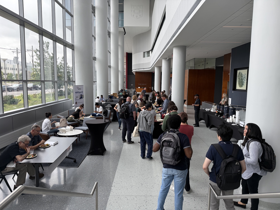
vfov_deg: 56.8
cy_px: 105
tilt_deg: -5.8
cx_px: 140
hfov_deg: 71.6
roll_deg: -1.4
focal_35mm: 24
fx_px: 194
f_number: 1.78
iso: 100
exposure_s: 1/992
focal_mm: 6.76
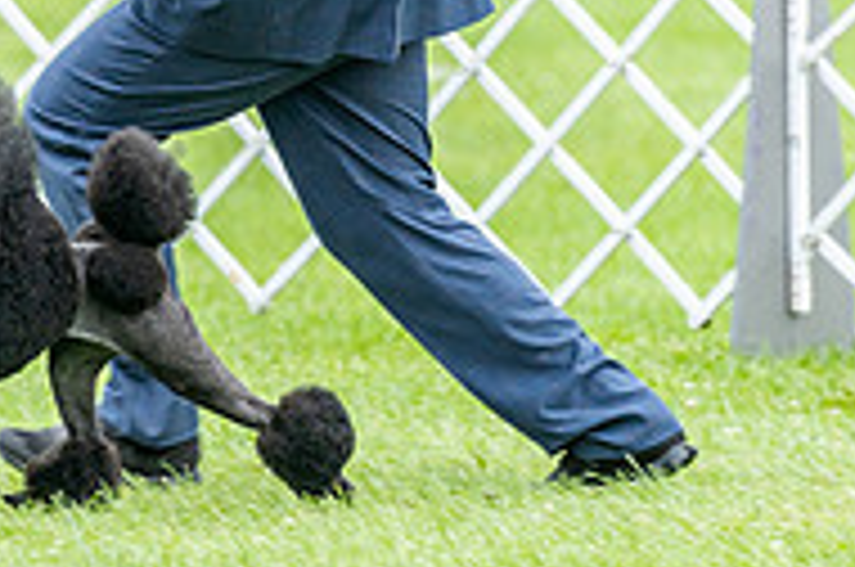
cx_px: -122
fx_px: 14510
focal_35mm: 612
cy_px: -70
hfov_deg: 3.4
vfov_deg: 2.2
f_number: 4.5
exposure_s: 1/400
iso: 400
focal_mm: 200
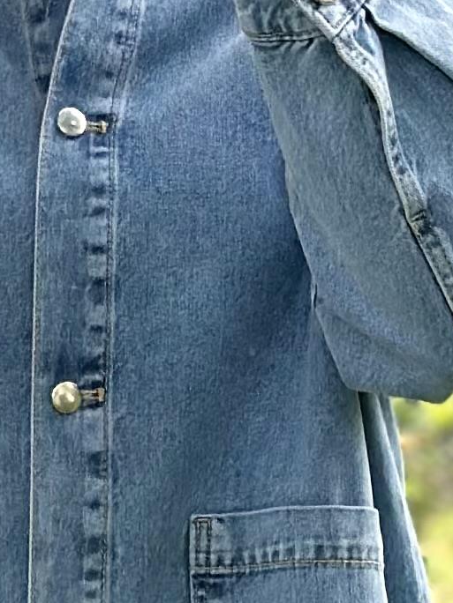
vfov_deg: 7.0
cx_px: 57
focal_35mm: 283
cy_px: 224
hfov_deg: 5.2
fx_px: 4938
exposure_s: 1/762
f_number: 1.78
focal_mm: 6.86
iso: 80
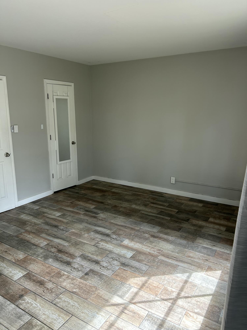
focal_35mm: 26
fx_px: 247
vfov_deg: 67.3
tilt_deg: -11.9
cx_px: 124
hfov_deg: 53.1
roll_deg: +0.2
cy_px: 165
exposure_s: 1/128
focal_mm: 5.7
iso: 64
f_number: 1.5
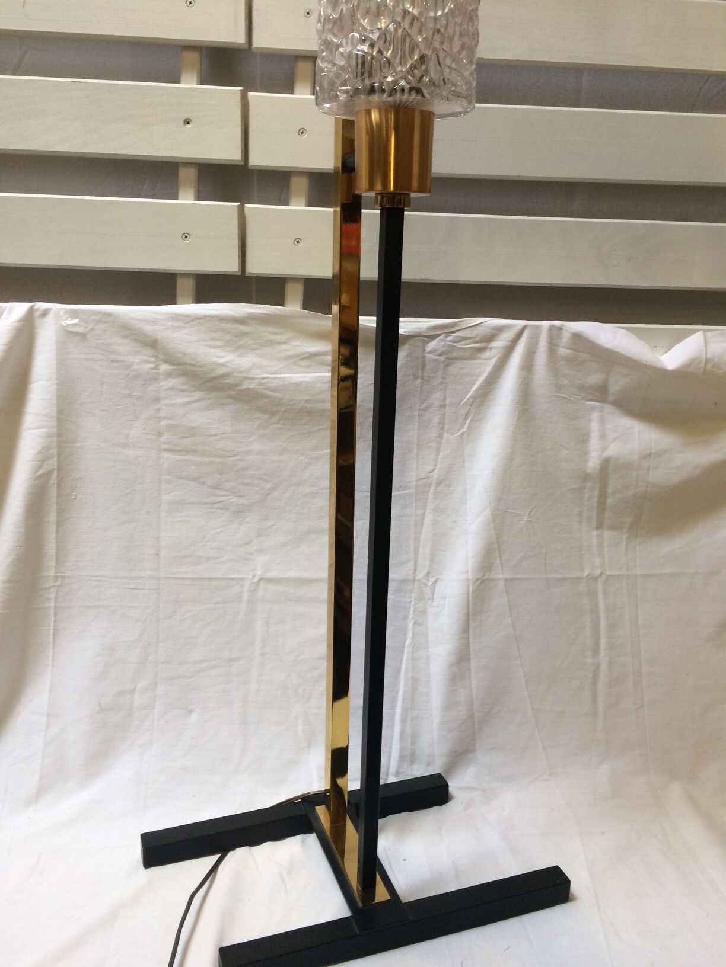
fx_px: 811
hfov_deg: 48.2
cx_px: 363
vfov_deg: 61.7
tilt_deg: -17.1
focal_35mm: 29
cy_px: 484
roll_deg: -0.8
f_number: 2.2
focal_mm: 4.15
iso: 100
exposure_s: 1/33
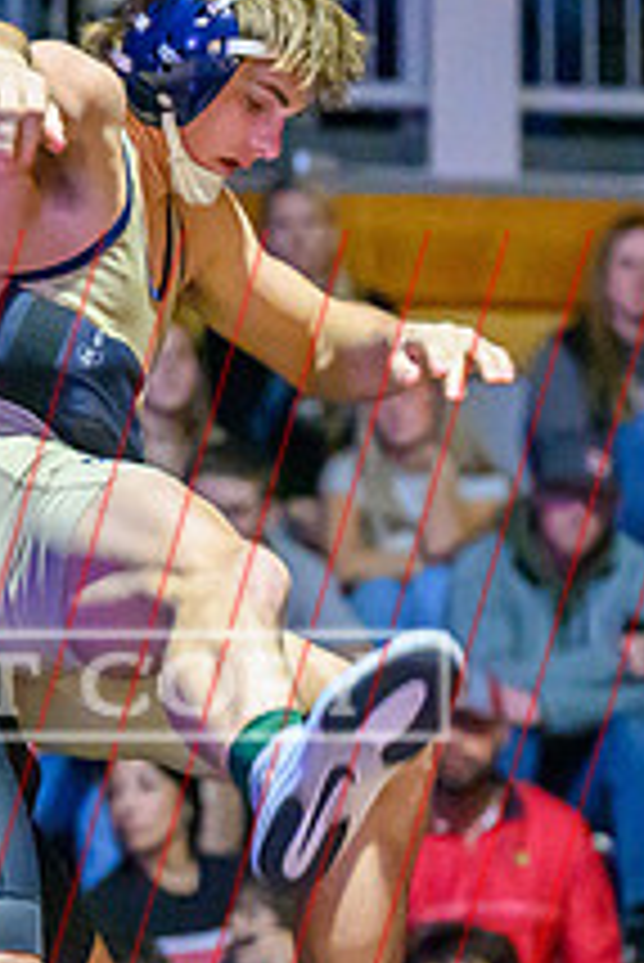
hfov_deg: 4.3
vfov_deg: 6.4
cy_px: 796
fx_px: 8653
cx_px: 221
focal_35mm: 323
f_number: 2.8
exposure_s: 1/500
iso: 12800
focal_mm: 93
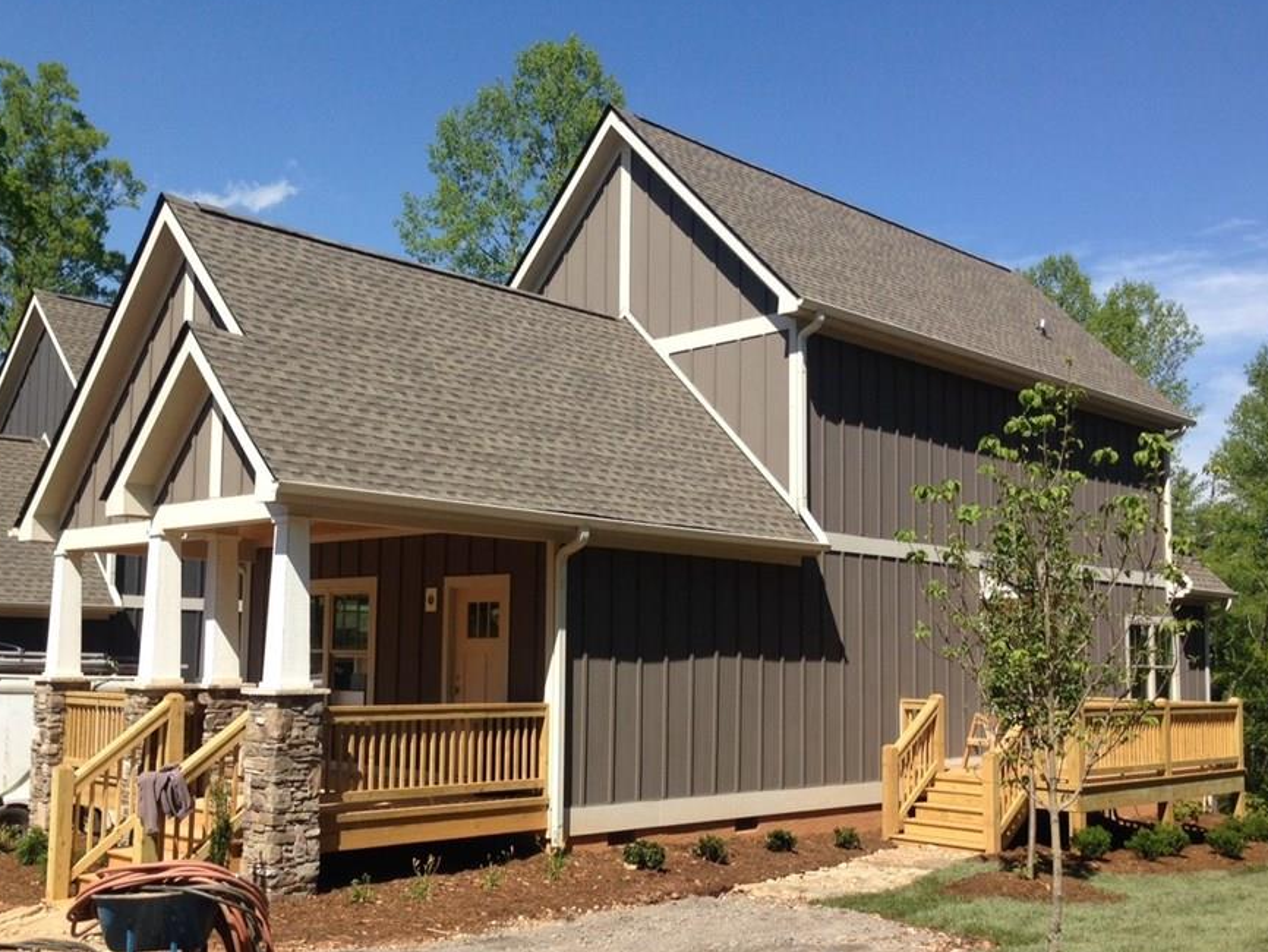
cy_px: 543
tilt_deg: +3.6
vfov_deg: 36.8
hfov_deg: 47.8
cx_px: 611
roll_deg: +1.8
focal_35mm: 39
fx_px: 1429
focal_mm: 4.12
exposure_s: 1/1466
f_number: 2.4
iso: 50
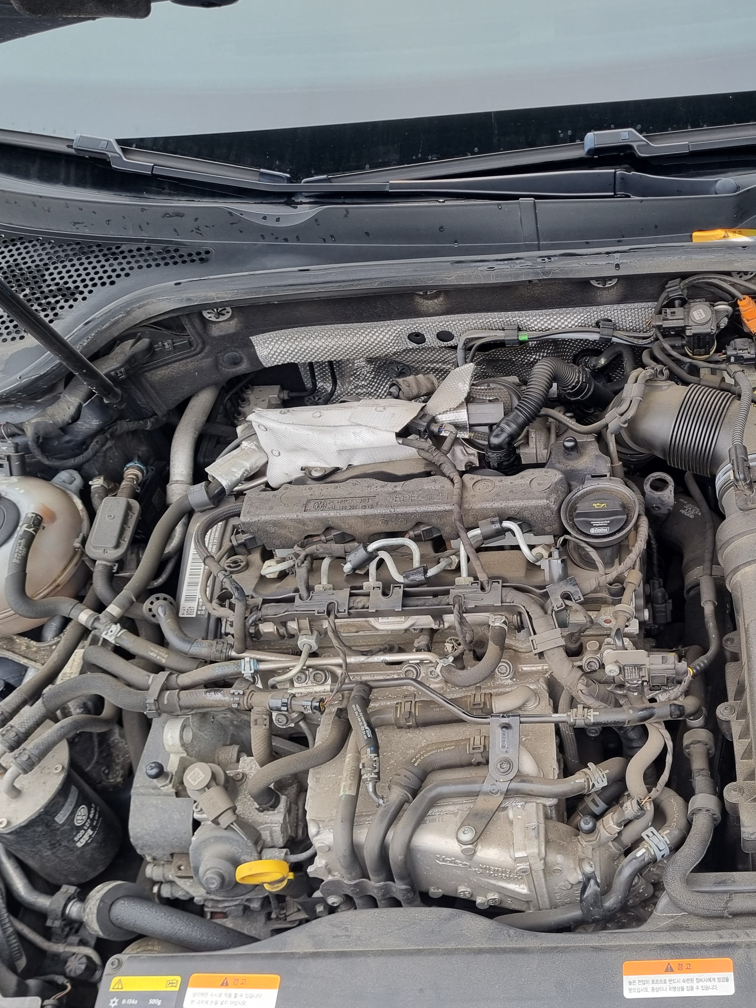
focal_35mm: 37
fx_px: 1077
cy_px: 519
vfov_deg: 50.1
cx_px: 573
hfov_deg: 37.6
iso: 50
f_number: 1.8
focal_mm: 5.4
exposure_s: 1/420
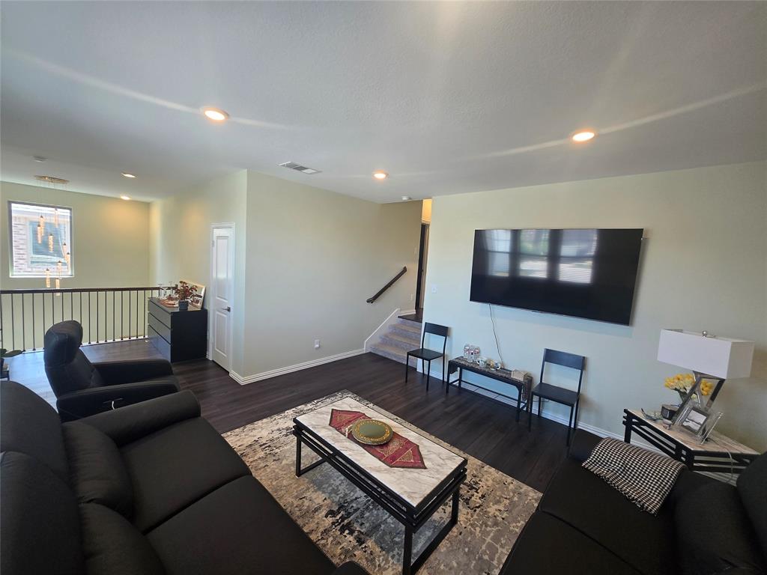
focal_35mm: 13
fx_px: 288
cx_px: 384
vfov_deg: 89.9
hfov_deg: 106.2
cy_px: 288
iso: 125
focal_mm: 1.7
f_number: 2.2
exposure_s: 1/60
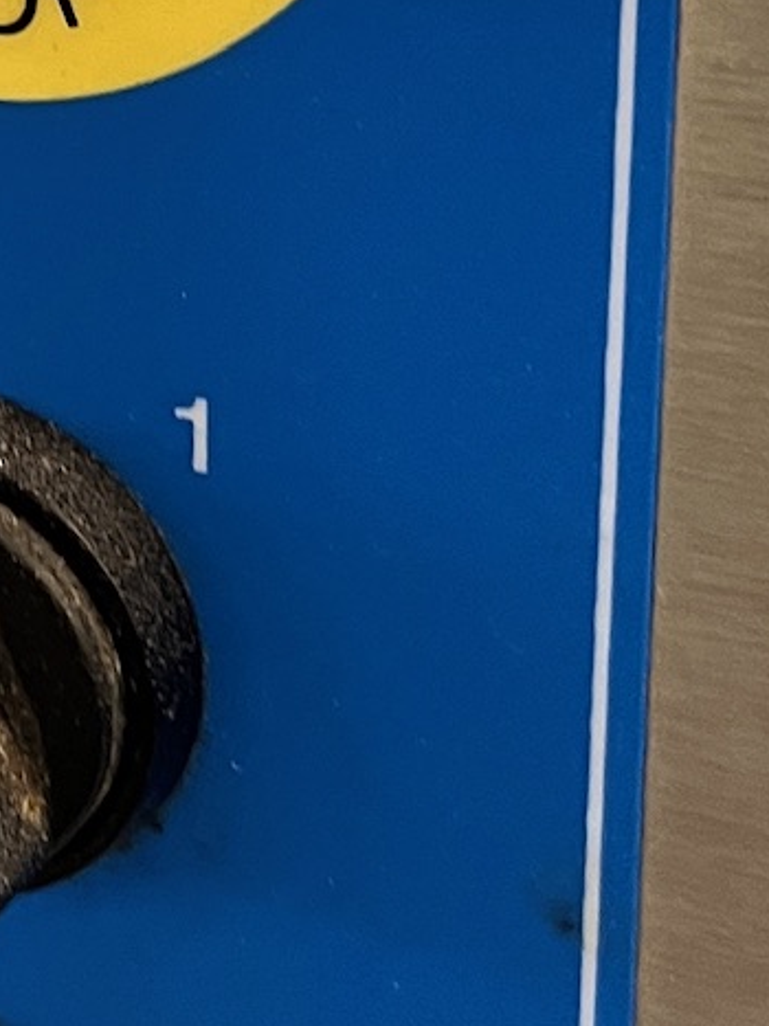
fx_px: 3378
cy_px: -336
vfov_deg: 16.3
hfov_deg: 12.3
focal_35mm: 114
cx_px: -444
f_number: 1.6
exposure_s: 1/50
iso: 160
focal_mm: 5.1
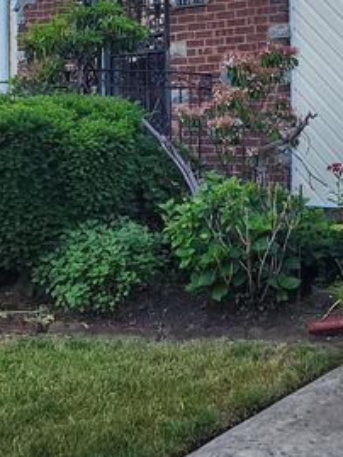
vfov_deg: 32.8
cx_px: 278
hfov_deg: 25.2
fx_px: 752
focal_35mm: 57
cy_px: 91
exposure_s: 1/180
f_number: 1.8
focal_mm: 6.4
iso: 100
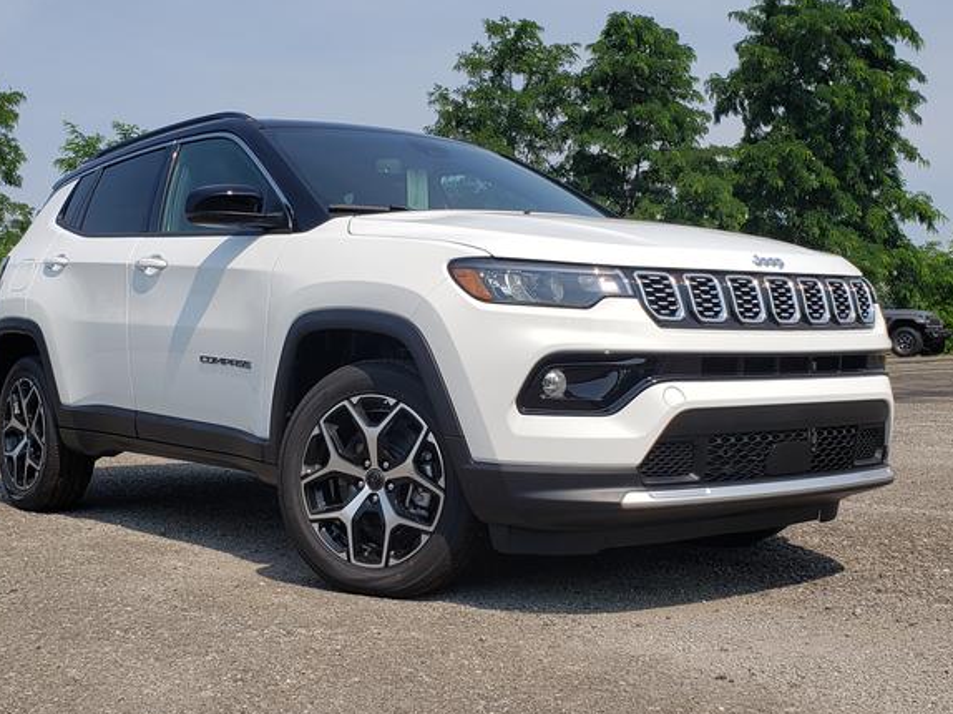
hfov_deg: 61.6
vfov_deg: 48.2
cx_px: 432
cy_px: 337
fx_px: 798
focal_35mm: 29
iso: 50
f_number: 2.4
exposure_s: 1/2054
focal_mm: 4.3
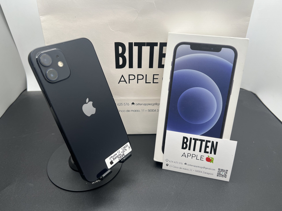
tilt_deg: -34.0
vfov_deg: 53.1
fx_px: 212
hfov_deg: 67.3
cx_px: 141
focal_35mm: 26
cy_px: 106
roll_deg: -0.3
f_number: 1.5
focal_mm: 5.7
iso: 40
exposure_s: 1/256
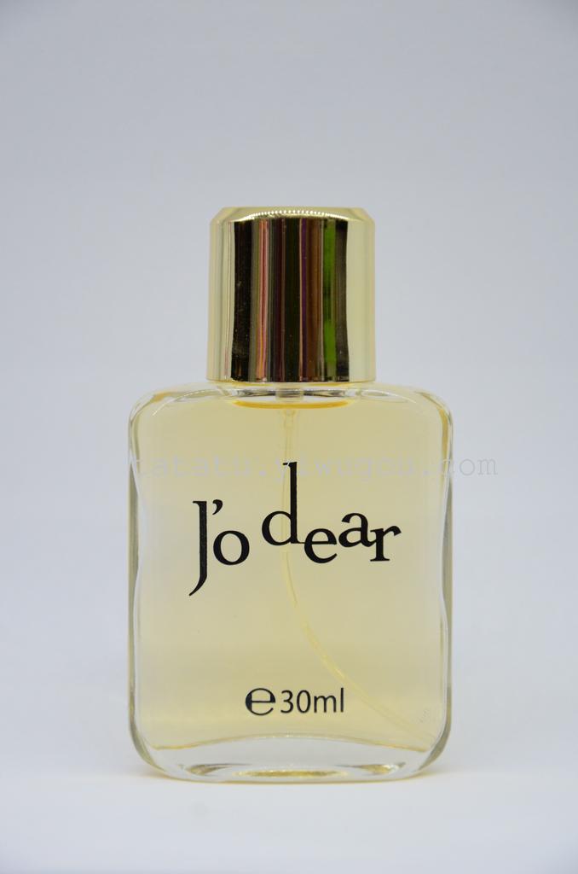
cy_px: 437
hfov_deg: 12.1
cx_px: 289
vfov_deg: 18.2
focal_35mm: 112
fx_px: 2722
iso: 1600
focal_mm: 75
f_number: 5.3
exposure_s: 1/250
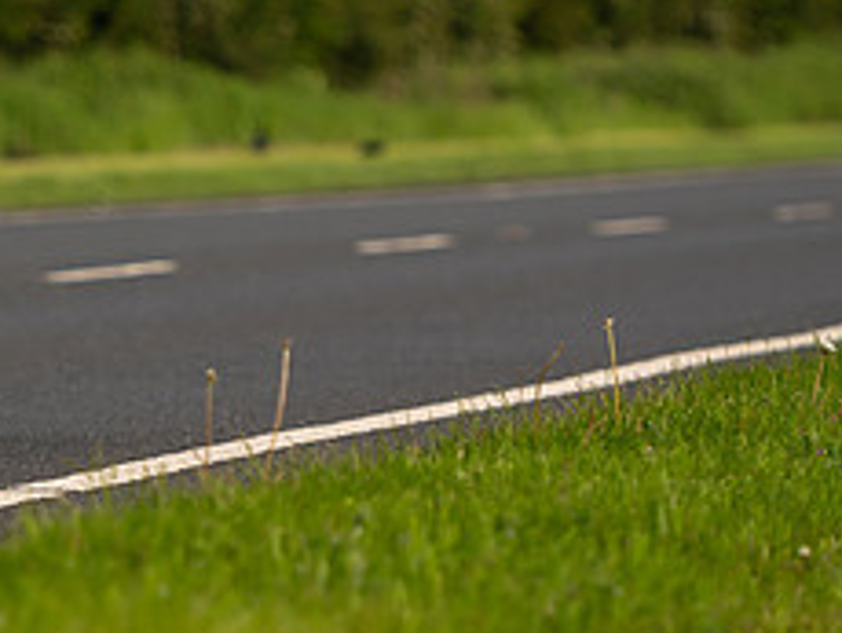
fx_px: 13295
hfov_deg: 3.6
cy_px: -23
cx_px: -41
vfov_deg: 2.7
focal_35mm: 546
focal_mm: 155
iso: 100
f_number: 3.2
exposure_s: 1/640
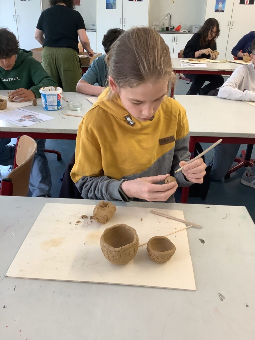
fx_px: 304
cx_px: 128
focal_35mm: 31
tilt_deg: -27.1
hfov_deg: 45.4
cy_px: 170
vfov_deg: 58.4
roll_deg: +0.1
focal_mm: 3.3
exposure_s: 1/60
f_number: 2.4
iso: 100
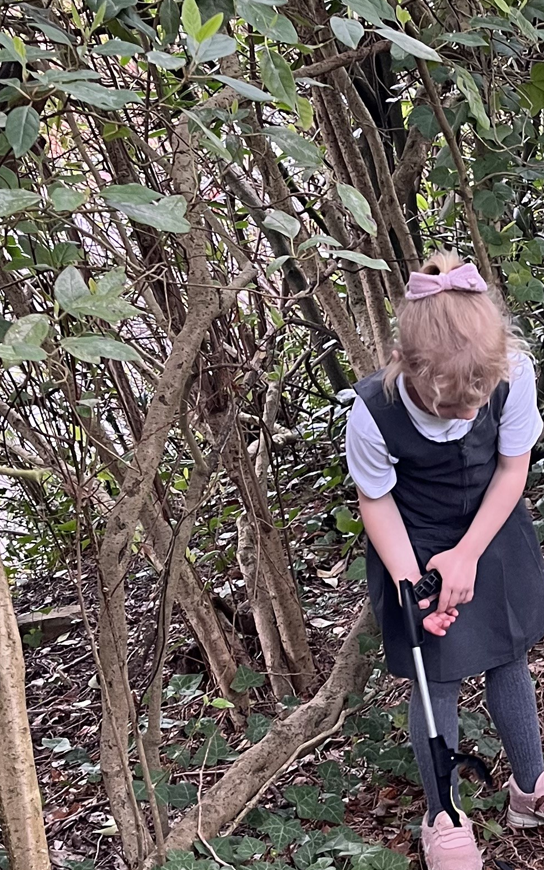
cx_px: 605
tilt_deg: -16.3
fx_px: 1684
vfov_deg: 29.0
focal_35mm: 71
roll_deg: +8.5
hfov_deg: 17.7
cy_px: 415
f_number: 1.6
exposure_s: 1/72
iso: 125
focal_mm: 5.1
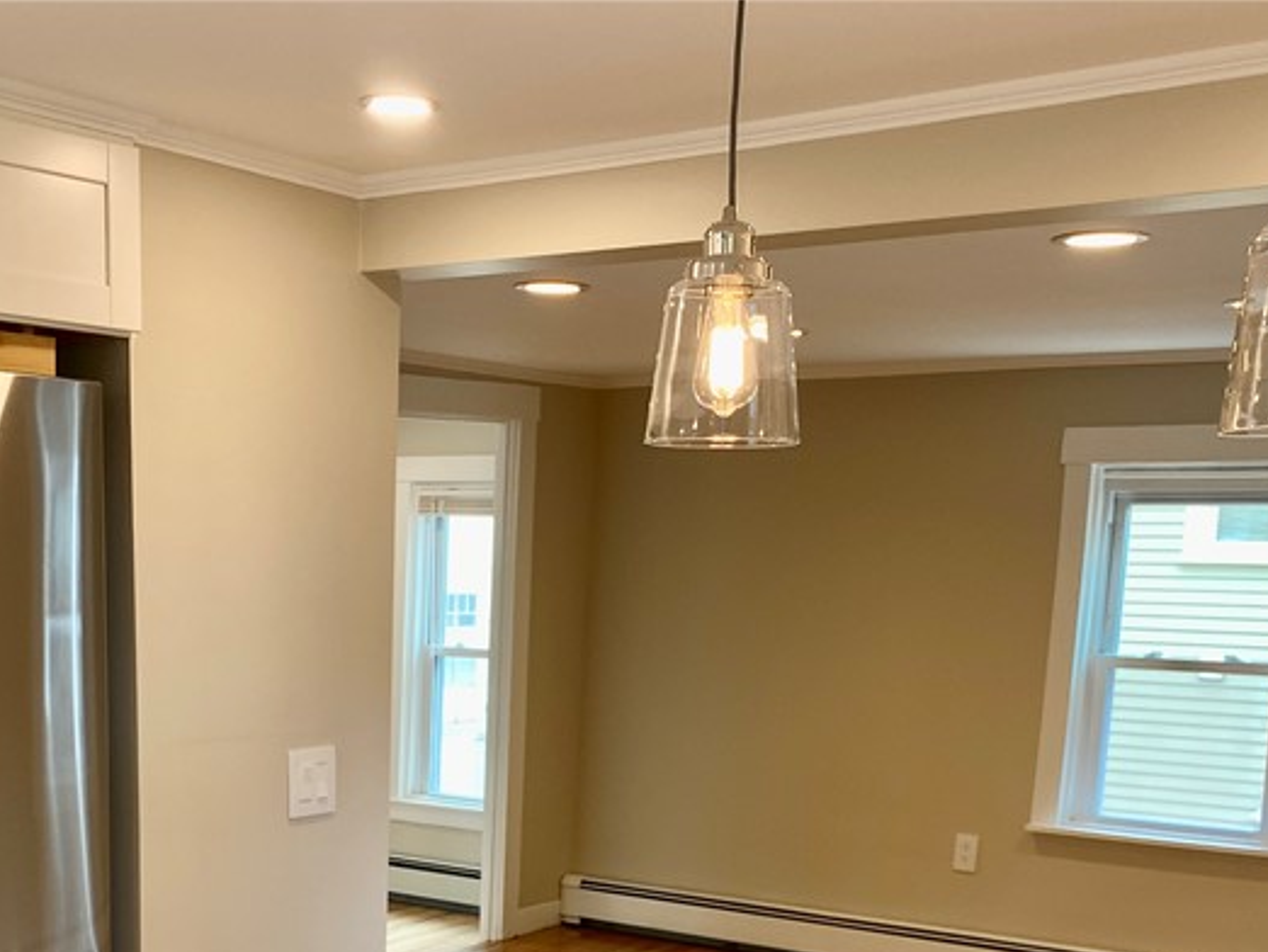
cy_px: 930
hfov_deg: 37.2
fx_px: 1869
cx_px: 445
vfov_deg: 27.1
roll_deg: -1.2
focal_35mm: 51
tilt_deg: -10.6
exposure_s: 1/120
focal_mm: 4.25
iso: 64
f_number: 1.8
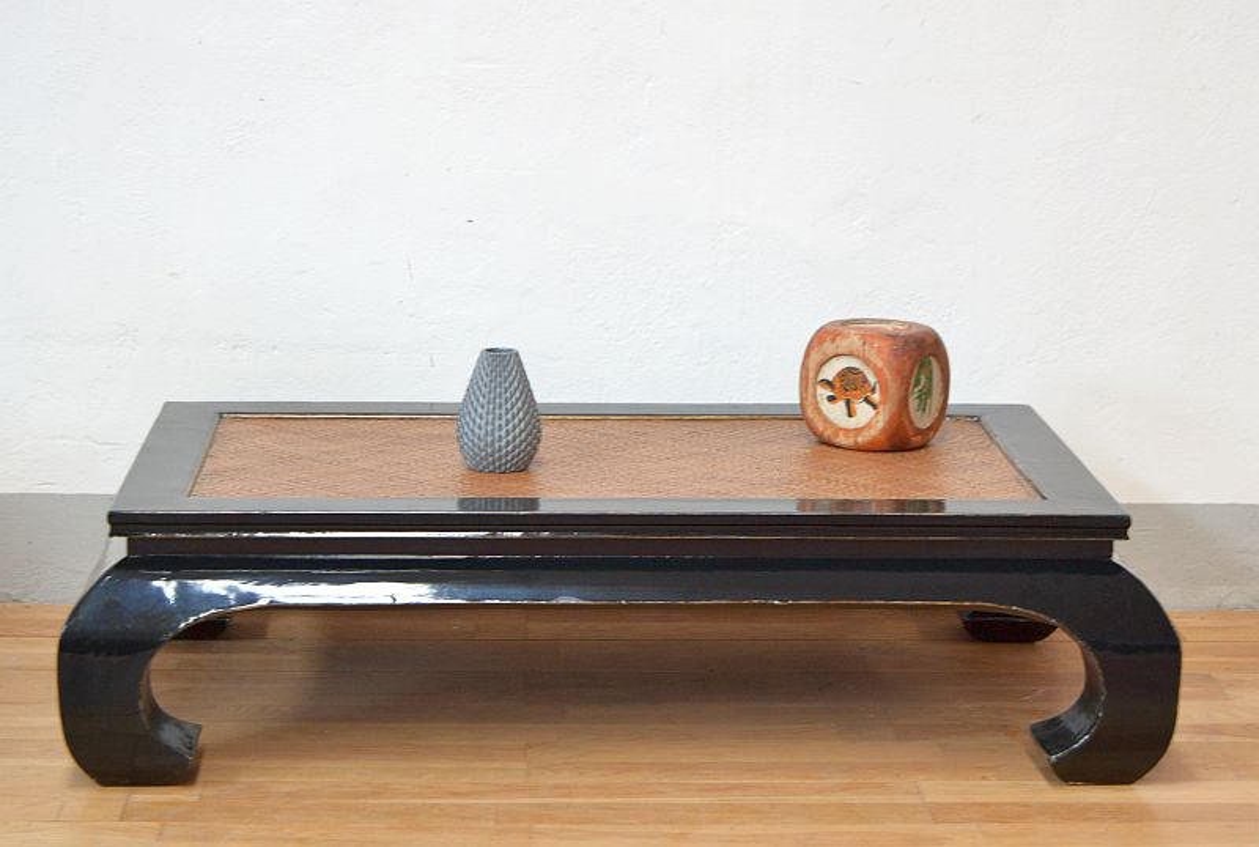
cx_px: 630
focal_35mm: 75
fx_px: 2630
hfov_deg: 26.9
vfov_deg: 18.3
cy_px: 424
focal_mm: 50
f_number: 5.6
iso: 560
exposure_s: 1/60
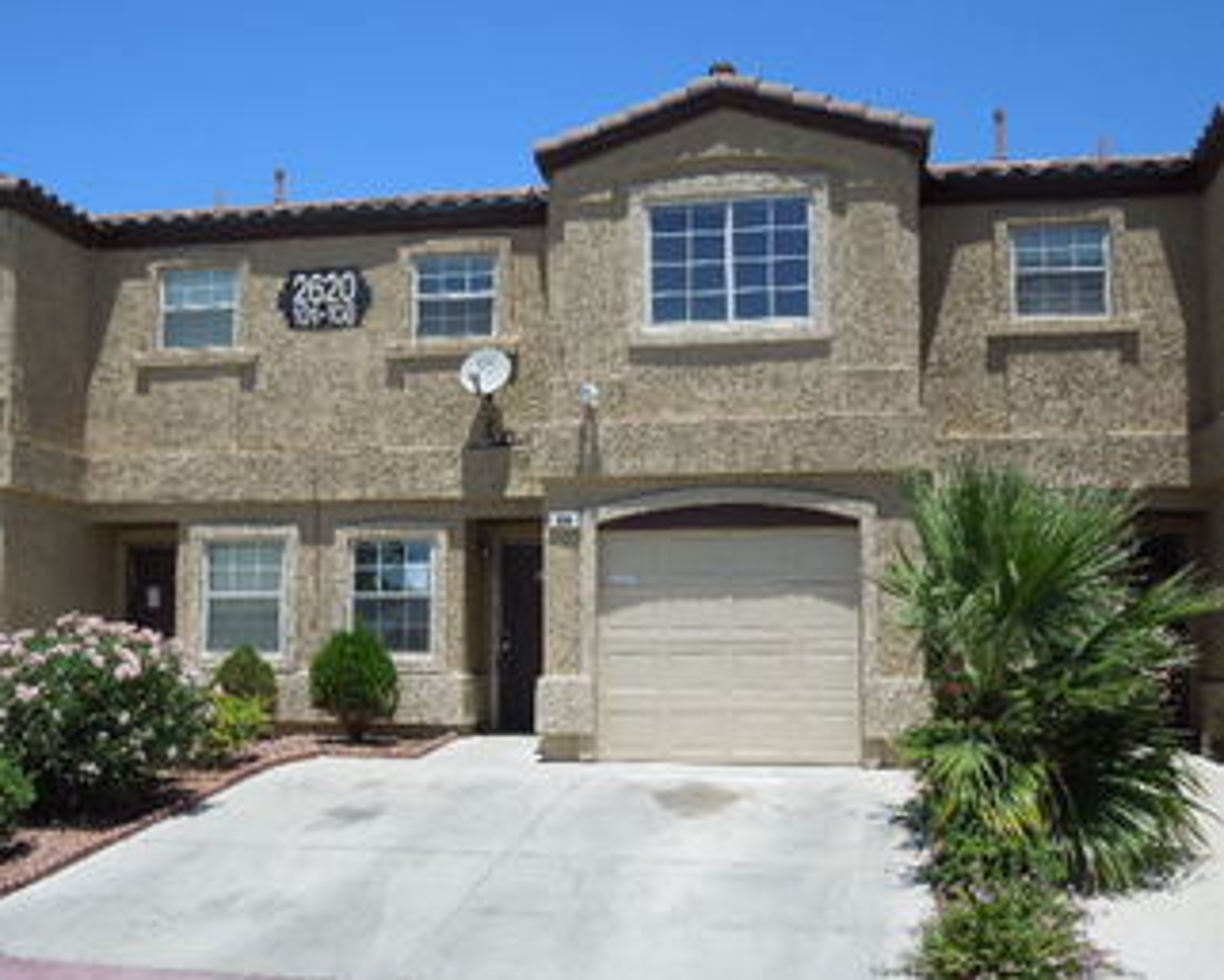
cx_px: 568
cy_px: 492
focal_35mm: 41
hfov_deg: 44.7
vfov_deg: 36.5
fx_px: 1486
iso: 100
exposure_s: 1/320
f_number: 7.6
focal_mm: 7
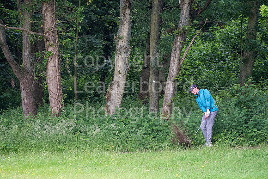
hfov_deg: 6.9
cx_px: 134
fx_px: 2234
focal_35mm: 300
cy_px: 90
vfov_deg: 4.6
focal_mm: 200
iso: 1600
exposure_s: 1/800
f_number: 4
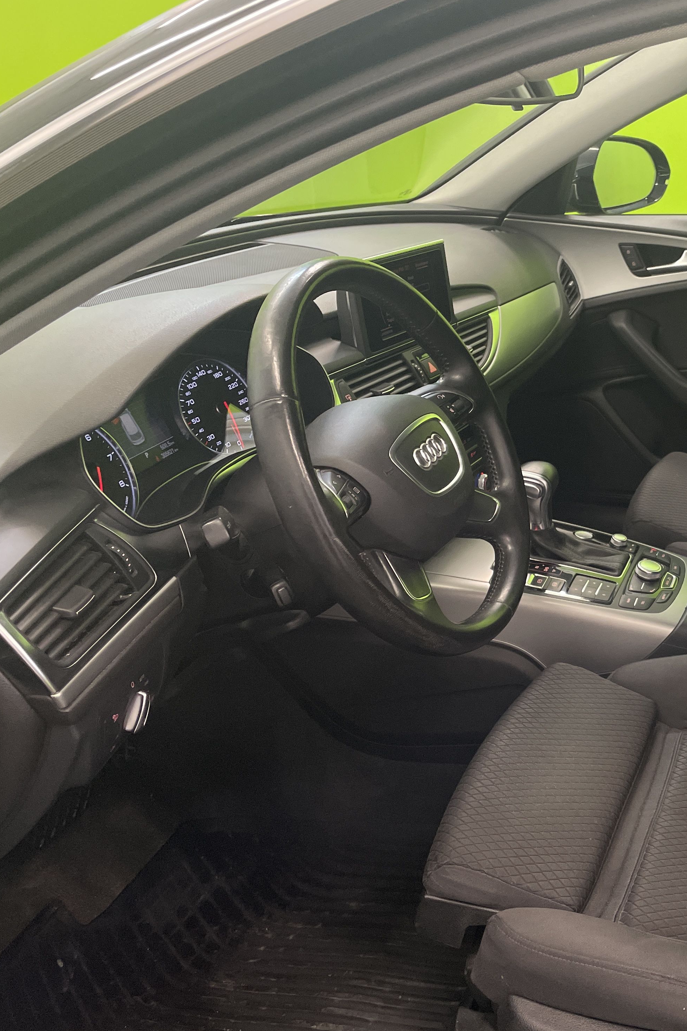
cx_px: 667
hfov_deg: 33.3
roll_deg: -0.6
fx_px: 1059
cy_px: 516
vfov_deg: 51.9
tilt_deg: -22.2
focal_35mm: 37
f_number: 1.6
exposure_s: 1/100
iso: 125
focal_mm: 4.2
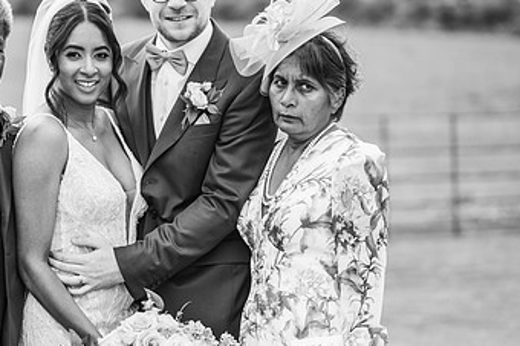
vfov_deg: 9.4
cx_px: 115
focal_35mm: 145
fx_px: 2092
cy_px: 199
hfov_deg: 14.1
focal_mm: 85
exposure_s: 1/800
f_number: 2.2
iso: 100
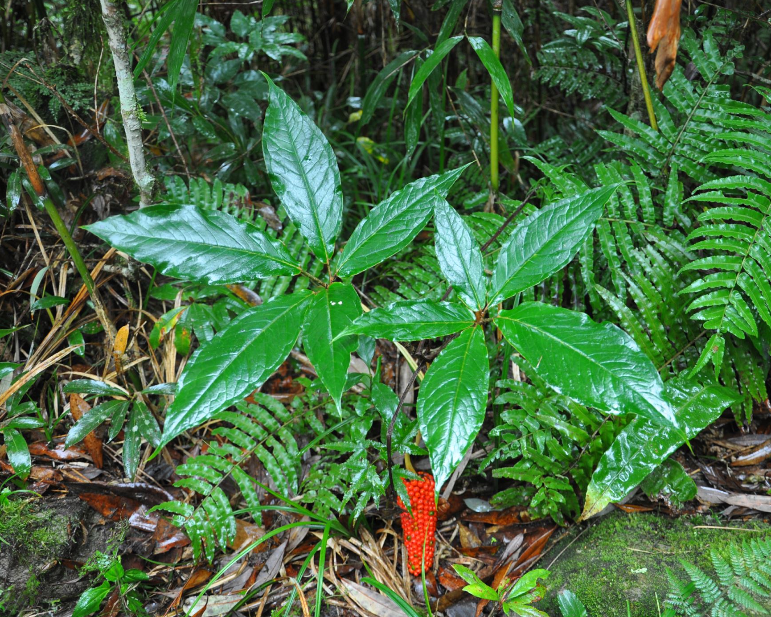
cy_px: 311
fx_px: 867
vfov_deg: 39.2
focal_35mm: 38
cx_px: 458
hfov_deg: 47.7
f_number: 4.5
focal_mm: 22
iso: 400
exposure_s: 1/20
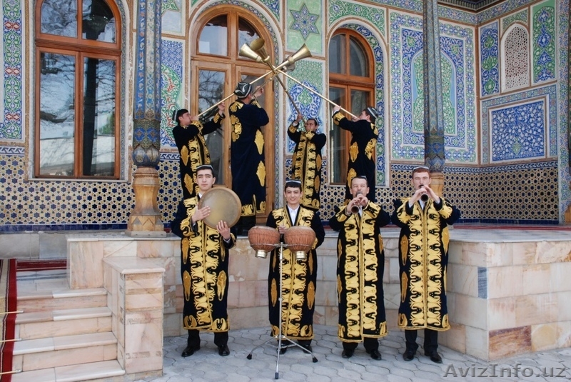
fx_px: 524
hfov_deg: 57.2
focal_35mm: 33
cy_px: 191
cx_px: 286
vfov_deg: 40.0
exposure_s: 1/200
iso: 500
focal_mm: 22
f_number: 7.1
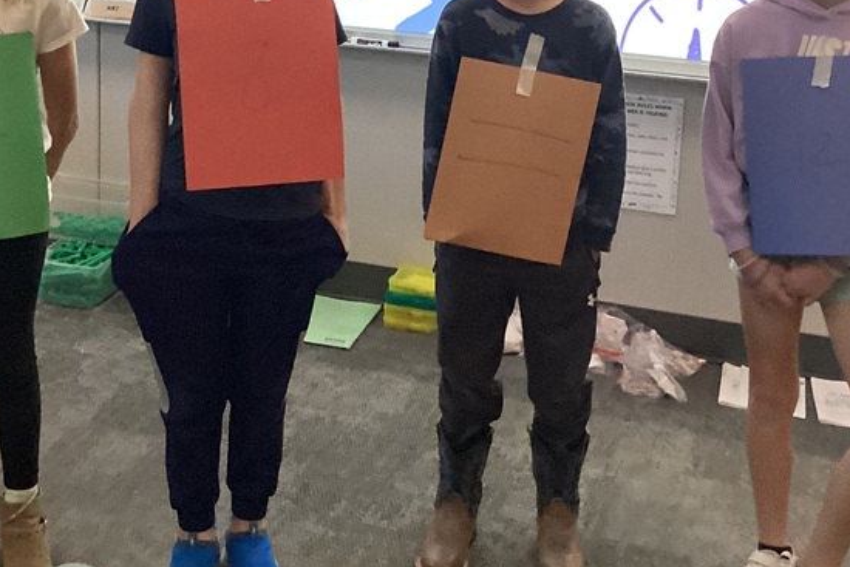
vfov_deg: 22.1
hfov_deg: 33.2
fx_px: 1417
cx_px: 308
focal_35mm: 60
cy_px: 53
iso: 200
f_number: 2.4
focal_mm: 3.3
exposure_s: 1/60
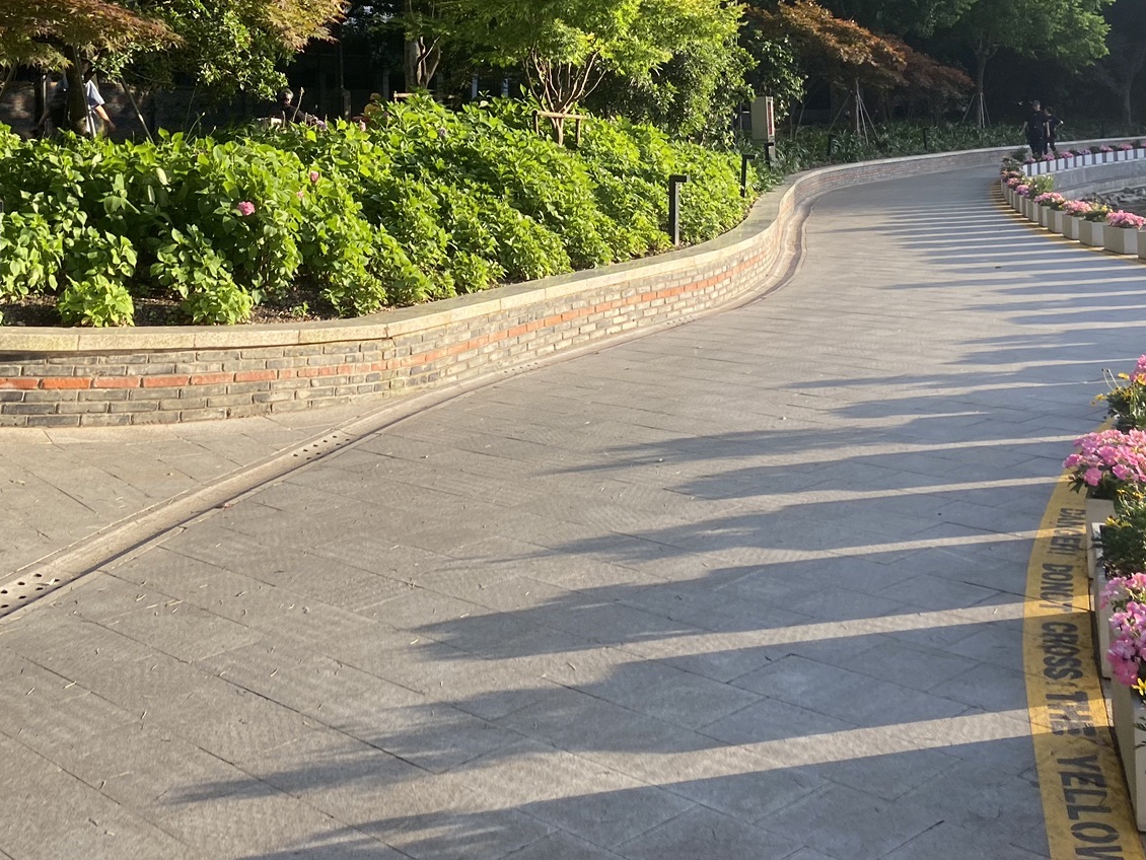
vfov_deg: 30.3
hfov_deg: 41.2
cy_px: 103
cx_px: 543
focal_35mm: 46
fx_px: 1523
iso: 32
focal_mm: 4.25
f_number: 1.8
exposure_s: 1/373
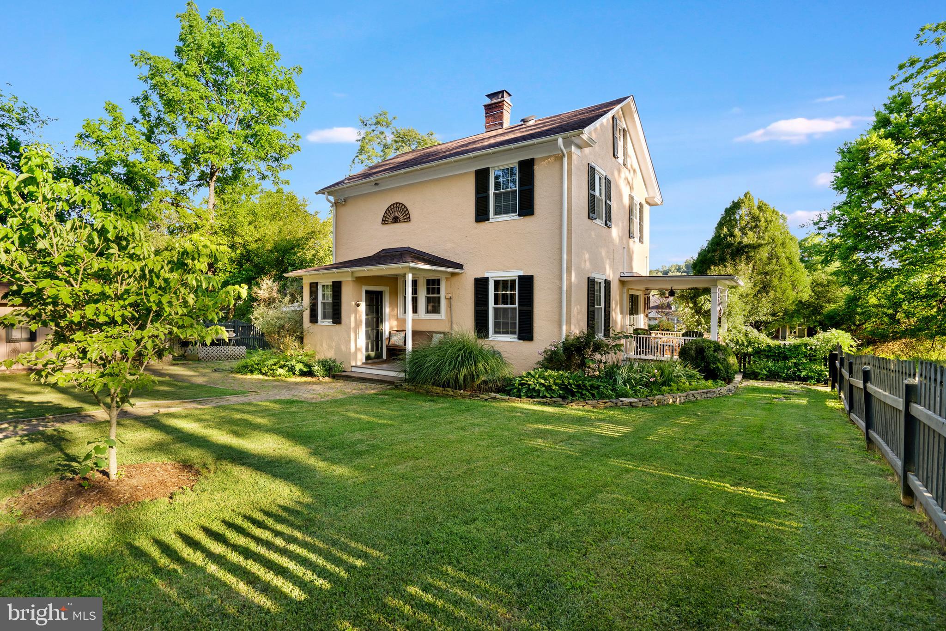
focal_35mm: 16
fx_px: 420
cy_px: 316
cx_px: 473
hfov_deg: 96.7
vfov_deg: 73.8
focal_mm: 16
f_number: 8
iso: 640
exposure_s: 1/40
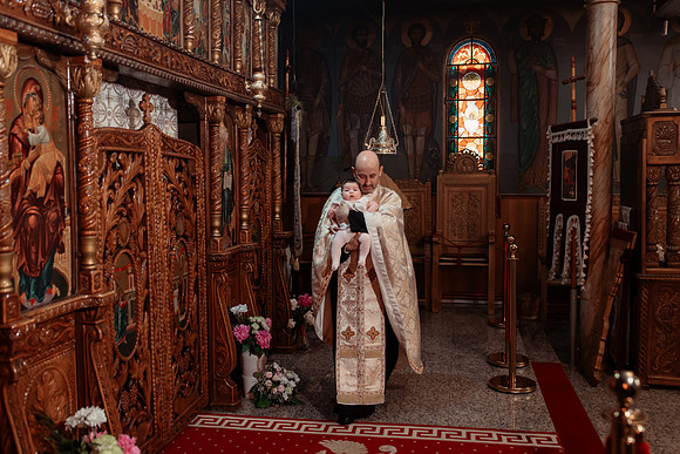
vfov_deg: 37.9
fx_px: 661
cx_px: 340
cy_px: 227
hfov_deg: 54.4
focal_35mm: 35
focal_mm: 35
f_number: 2.8
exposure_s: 1/250
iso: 1600
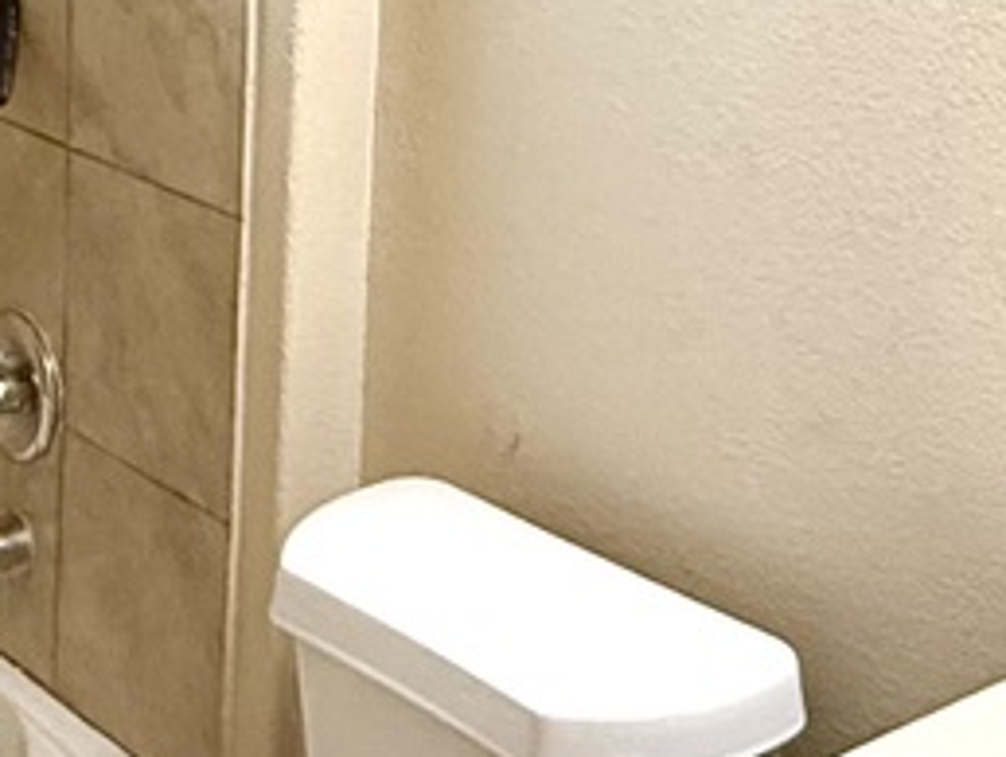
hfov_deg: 24.9
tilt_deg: -9.4
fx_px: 2269
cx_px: 386
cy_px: -27
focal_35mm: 78
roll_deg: -2.8
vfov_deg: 18.4
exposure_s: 1/120
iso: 400
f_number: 2.2
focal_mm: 2.22
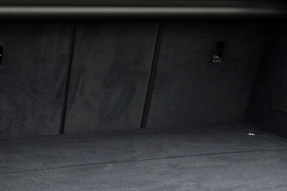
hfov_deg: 22.3
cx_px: 188
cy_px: 69
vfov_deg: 15.0
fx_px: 725
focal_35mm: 91
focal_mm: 24
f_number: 5.6
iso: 800
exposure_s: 1/60
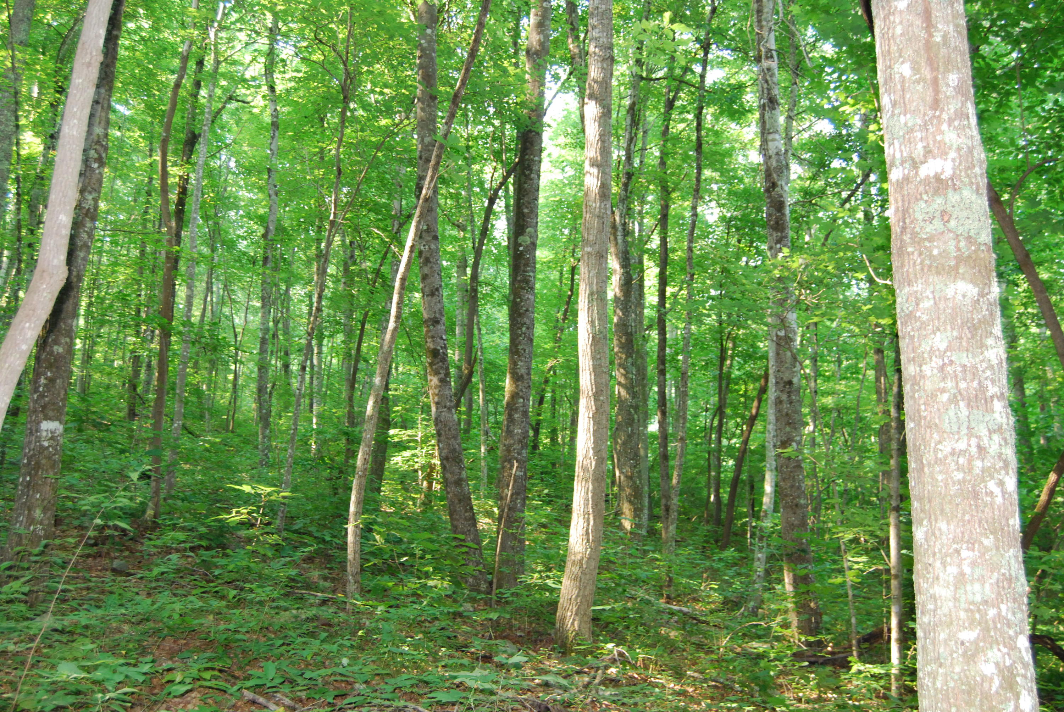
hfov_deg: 53.1
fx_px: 1065
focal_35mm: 36
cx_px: 532
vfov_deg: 37.0
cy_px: 356
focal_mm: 24
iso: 1000
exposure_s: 1/60
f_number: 4
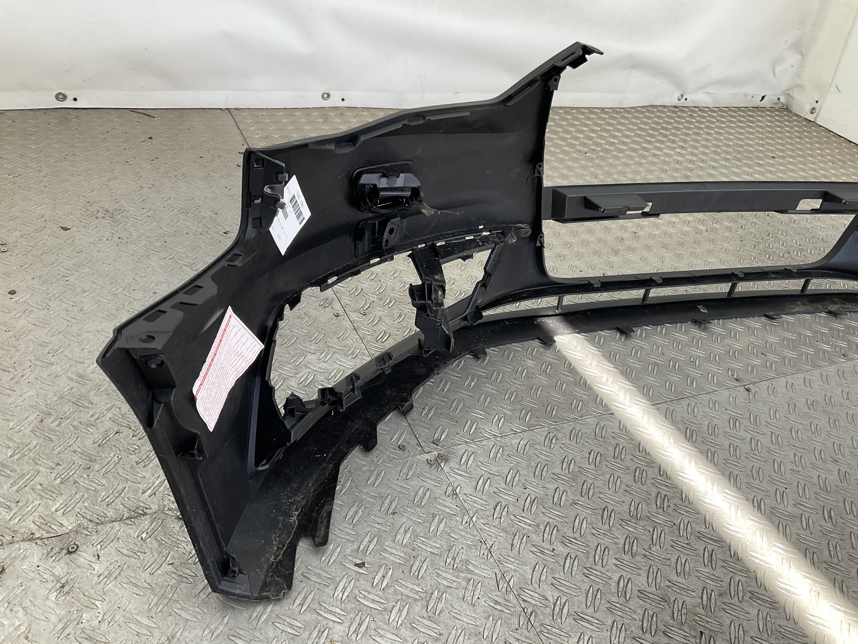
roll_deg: -13.8
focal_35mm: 29
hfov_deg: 61.7
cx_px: 429
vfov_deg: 48.2
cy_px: 322
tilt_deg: -35.2
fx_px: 719
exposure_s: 1/100
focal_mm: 3
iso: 20
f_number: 1.8
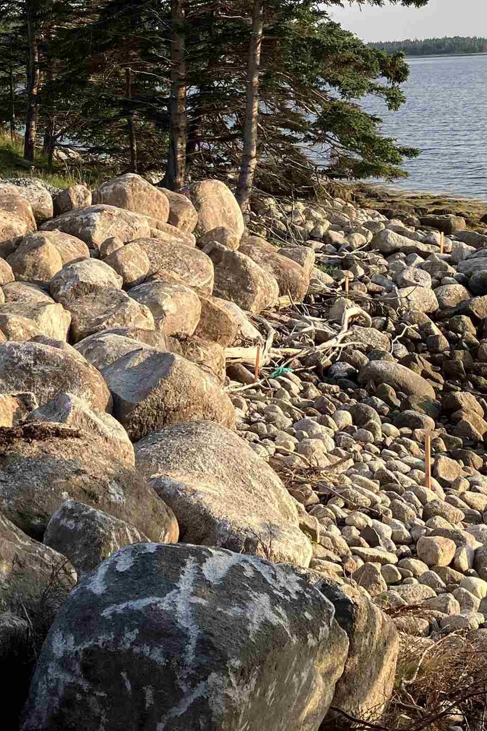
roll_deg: +1.2
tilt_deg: -2.7
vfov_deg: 30.8
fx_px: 1299
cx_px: 273
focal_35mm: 64
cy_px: 162
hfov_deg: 21.2
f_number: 1.8
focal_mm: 3.99
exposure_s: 1/934
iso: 32
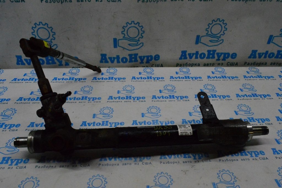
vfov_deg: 47.9
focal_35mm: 27
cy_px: 94
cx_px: 141
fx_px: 211
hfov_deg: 67.4
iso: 6400
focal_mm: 18
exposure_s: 1/500
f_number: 11
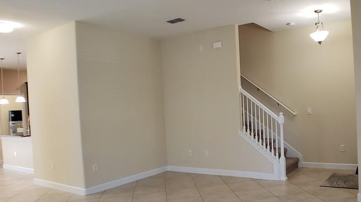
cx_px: 240
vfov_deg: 28.2
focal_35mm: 42
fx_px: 402
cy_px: 121
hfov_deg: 47.6
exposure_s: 1/60
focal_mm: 4.3
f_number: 2.4
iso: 250
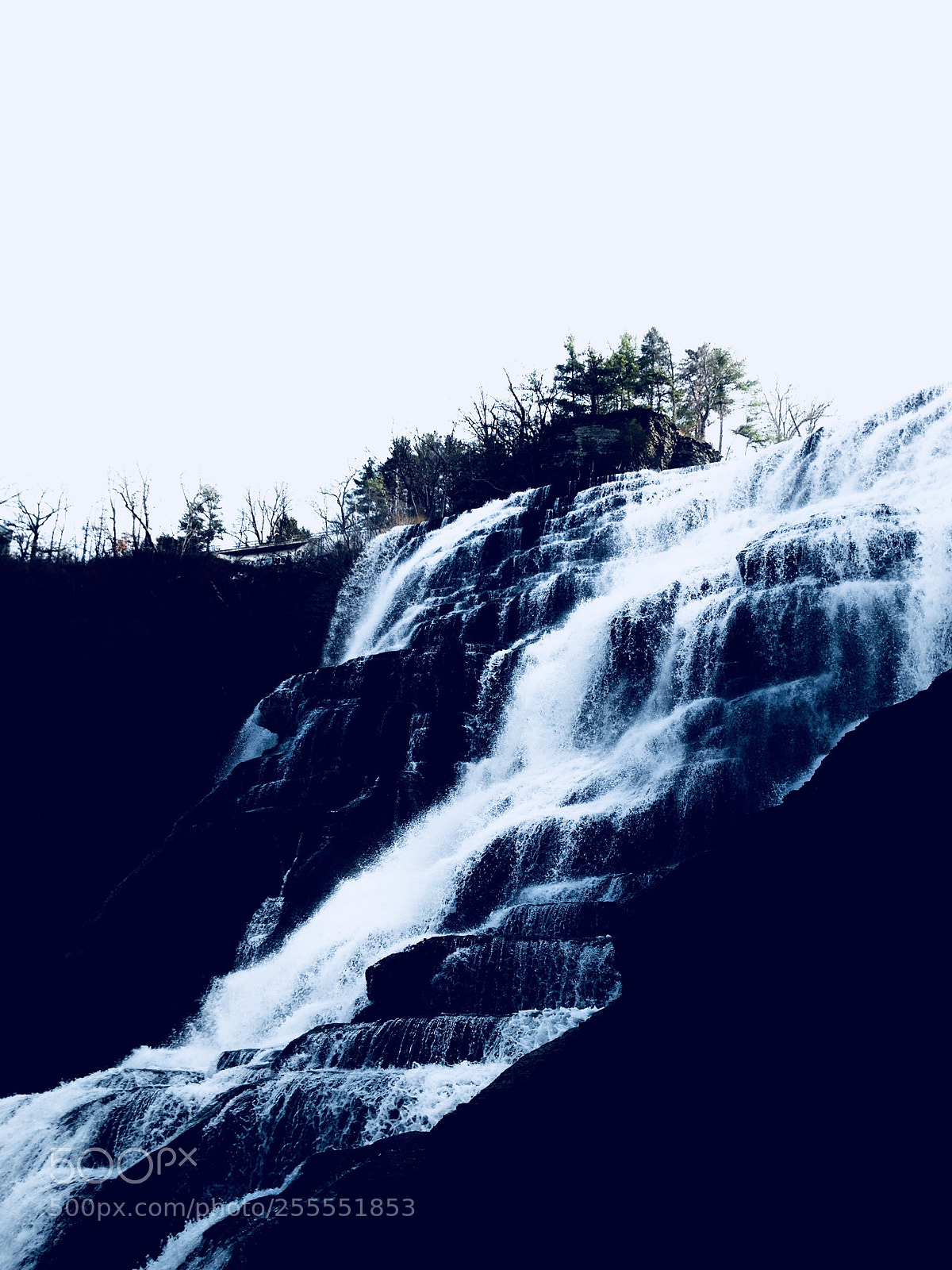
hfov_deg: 42.9
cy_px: 635
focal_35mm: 33
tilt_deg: +23.7
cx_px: 476
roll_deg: -2.4
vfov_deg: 55.4
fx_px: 1210
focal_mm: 4.12
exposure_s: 1/218
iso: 50
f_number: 2.4
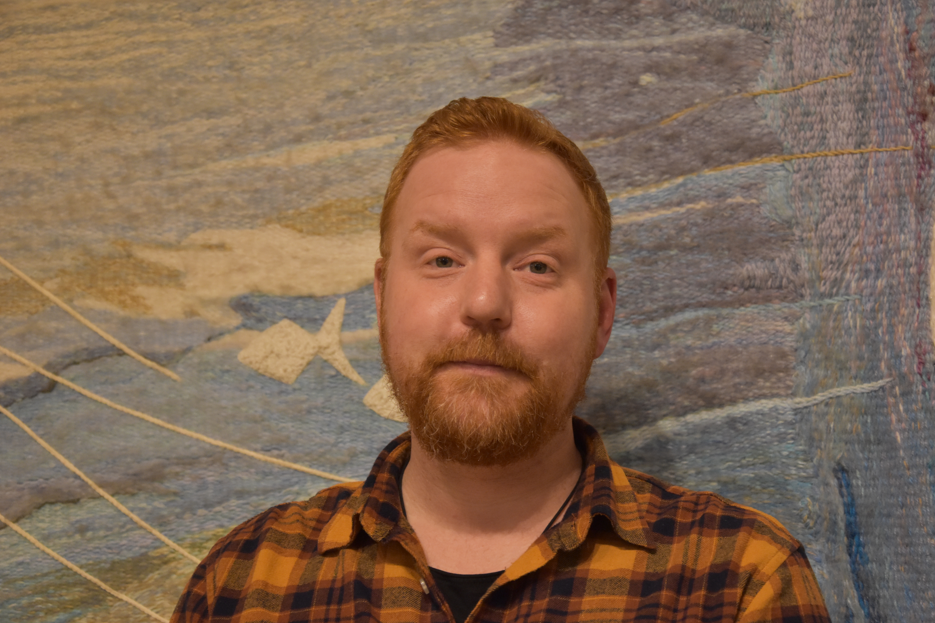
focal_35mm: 89
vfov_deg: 15.4
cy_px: 309
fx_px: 2311
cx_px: 476
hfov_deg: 22.9
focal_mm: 58
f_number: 5
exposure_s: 1/125
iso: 1800
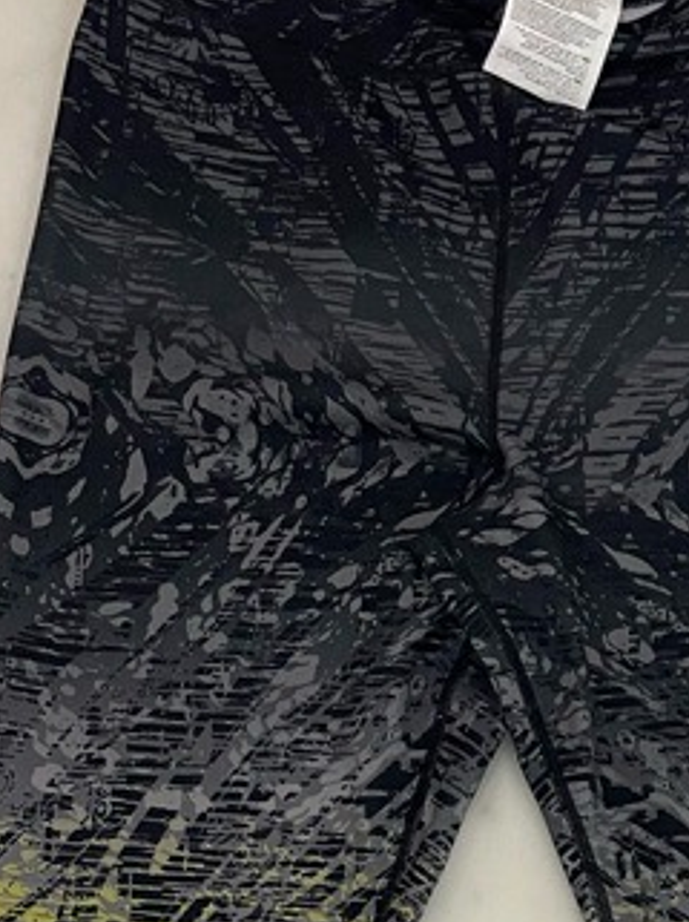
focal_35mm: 78
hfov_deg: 18.7
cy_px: 1086
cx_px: 543
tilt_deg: -82.9
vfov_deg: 23.1
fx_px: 2074
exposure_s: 1/50
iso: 320
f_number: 1.6
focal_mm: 5.1
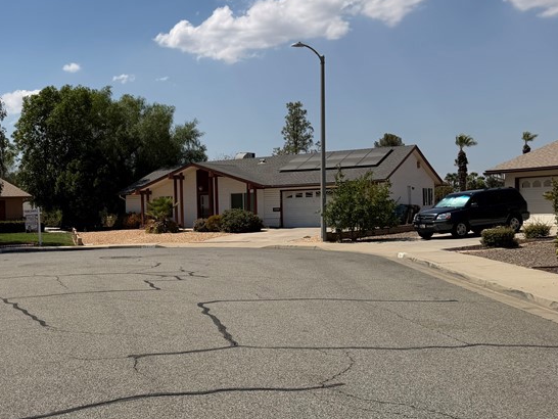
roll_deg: +3.4
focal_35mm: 45
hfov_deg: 40.0
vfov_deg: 32.2
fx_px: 726
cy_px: 237
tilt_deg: +1.1
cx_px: 94
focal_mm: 6.76
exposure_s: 1/8130
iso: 80
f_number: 1.78
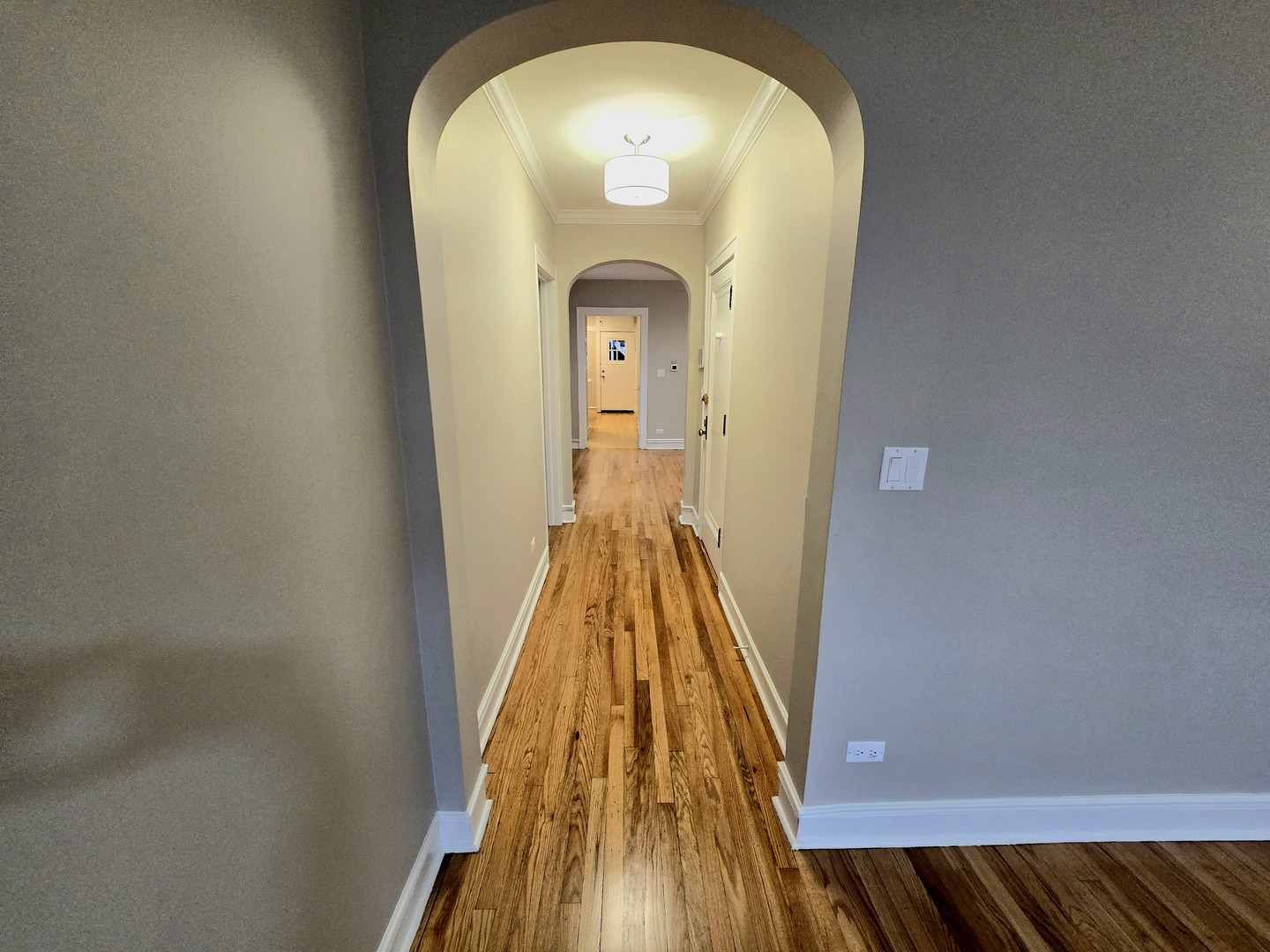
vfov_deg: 89.9
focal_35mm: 13
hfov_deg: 106.2
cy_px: 476
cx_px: 635
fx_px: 477
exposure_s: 1/60.2
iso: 250
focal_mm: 2.2
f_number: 2.2
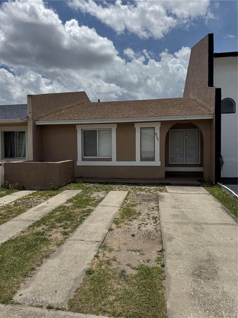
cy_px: 159
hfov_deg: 56.8
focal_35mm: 24
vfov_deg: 71.6
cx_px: 119
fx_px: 220
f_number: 1.78
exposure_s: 1/12346
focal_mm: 6.76
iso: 80
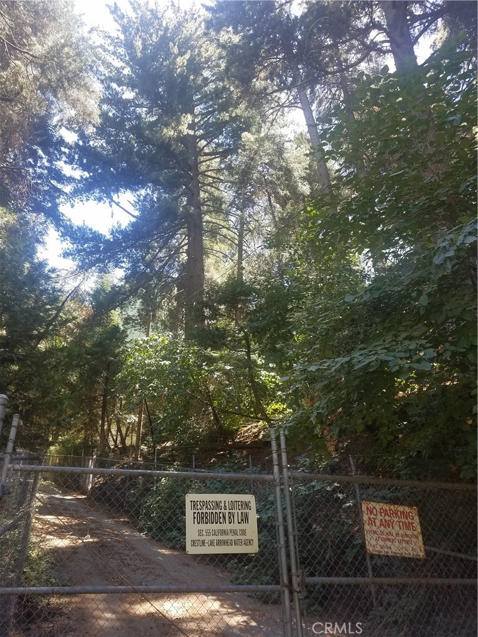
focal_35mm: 26
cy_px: 318
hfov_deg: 53.1
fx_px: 479
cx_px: 239
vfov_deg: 67.3
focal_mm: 4.2
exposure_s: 1/186
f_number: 1.7
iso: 50
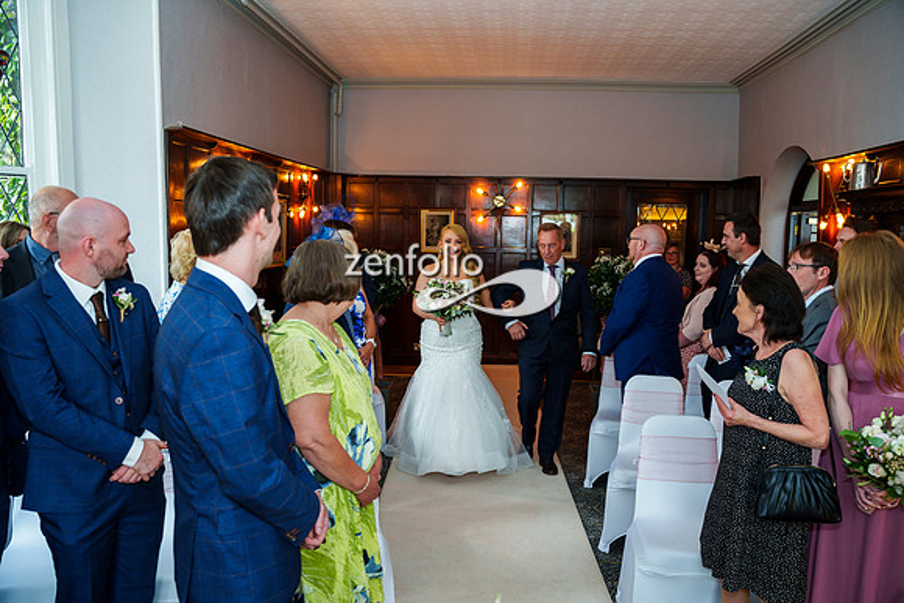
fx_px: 703
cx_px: 452
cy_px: 302
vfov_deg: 46.4
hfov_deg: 65.5
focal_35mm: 28
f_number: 4.5
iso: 640
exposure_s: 1/60
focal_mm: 28
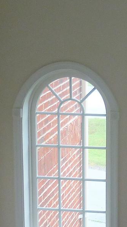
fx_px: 749
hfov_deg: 9.5
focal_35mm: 125
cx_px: 159
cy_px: 177
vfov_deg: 17.0
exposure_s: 1/40
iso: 80
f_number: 2.8
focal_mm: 5.5
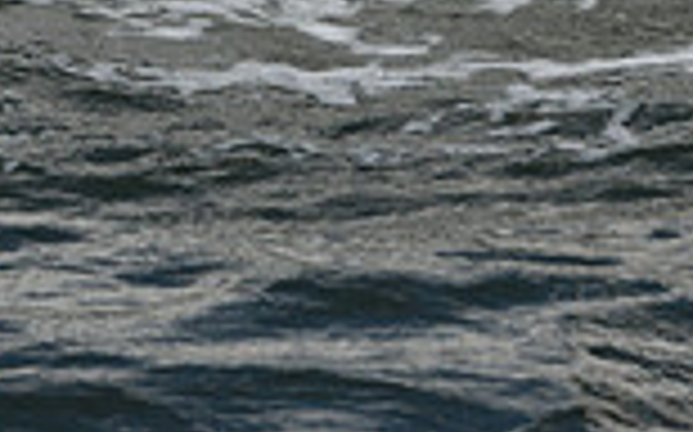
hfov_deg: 4.4
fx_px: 9040
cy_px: -864
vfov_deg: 2.7
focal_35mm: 479
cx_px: -61
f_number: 10
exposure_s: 1/1250
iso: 250
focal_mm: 125
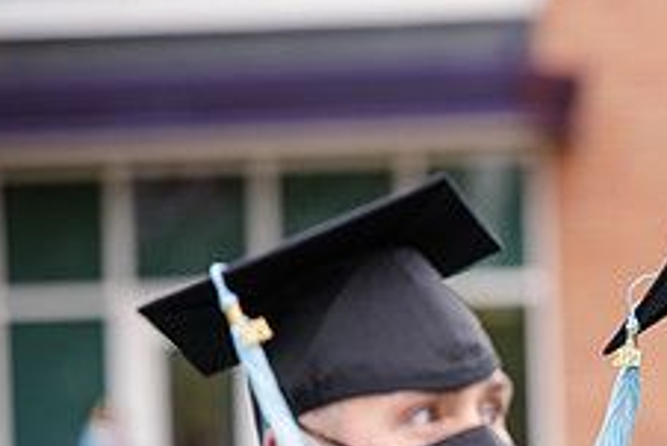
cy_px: 554
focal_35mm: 437
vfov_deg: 3.1
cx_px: 829
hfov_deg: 4.7
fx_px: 8102
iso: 500
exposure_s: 1/640
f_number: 4.5
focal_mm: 170
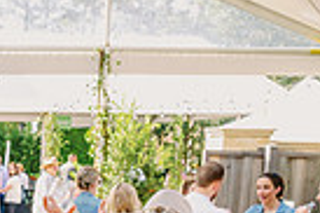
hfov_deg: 18.4
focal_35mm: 106
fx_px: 941
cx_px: -58
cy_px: 350
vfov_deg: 12.1
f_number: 5.6
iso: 500
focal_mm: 25
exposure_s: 1/200
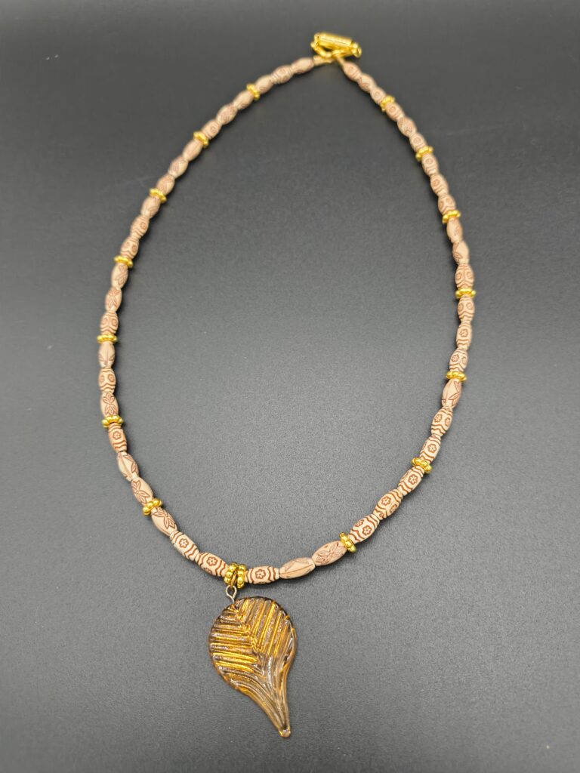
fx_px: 559
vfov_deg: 69.4
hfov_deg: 54.9
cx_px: 290
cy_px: 386
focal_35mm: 25
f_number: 1.7
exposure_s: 1/40
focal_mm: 4.68
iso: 1457
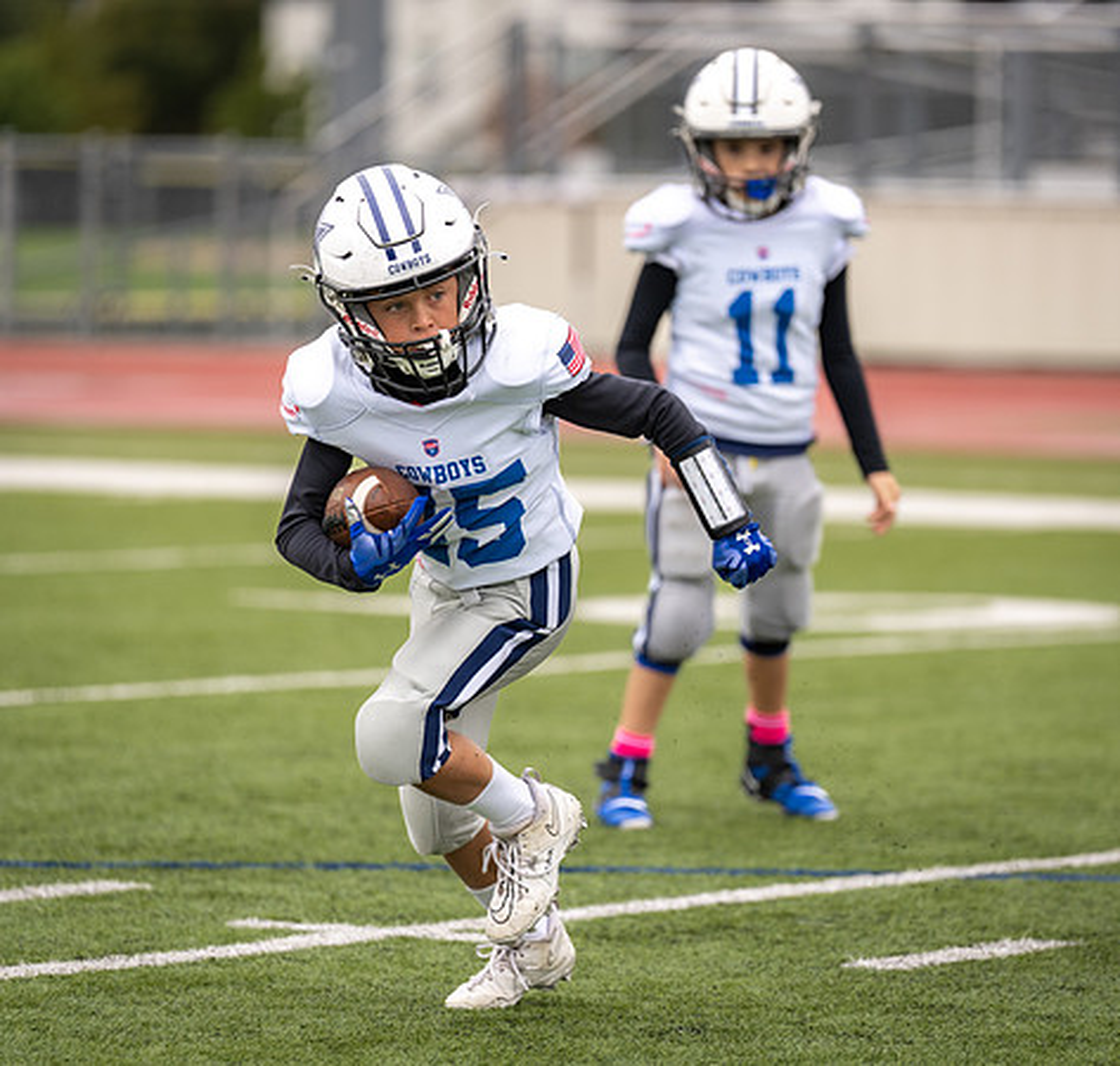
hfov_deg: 6.3
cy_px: 567
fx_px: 10165
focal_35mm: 285
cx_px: 614
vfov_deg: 6.0
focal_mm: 191
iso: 160
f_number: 2.8
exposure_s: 1/1250
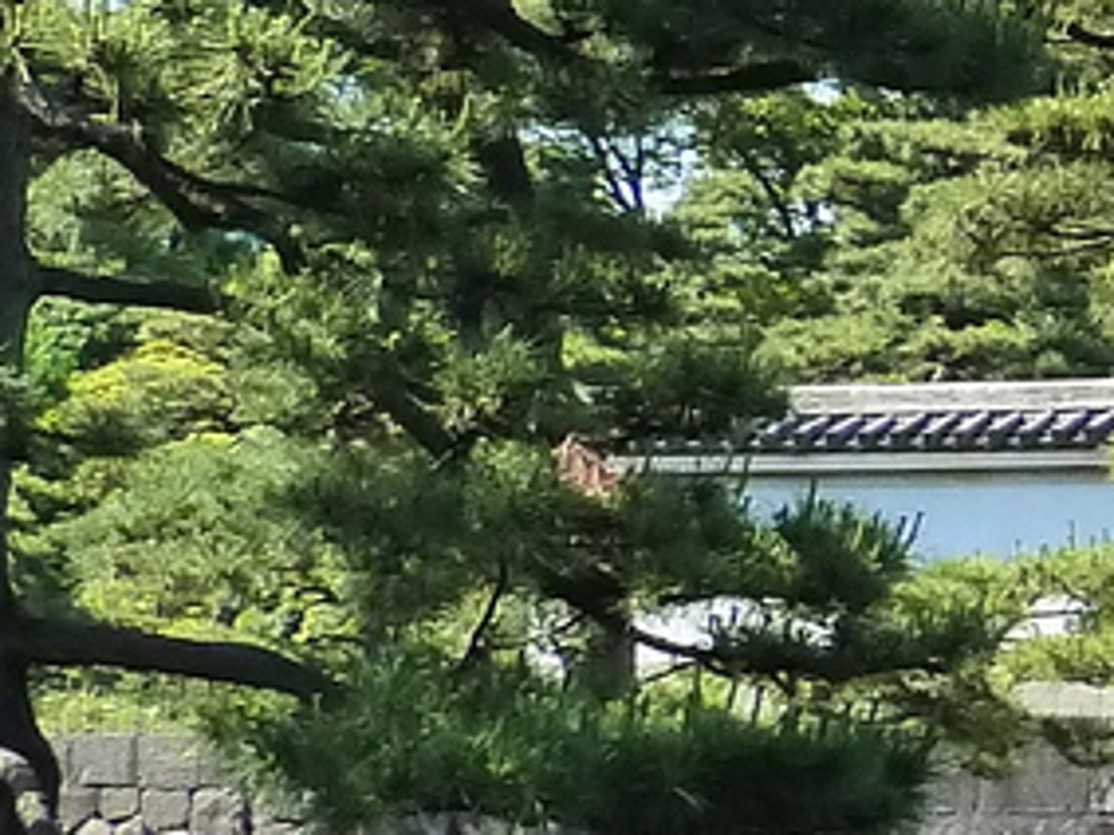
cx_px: 2905
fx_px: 6369
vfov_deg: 7.5
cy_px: 646
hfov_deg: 8.8
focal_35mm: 198
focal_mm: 5.7
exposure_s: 1/250
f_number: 4
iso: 200
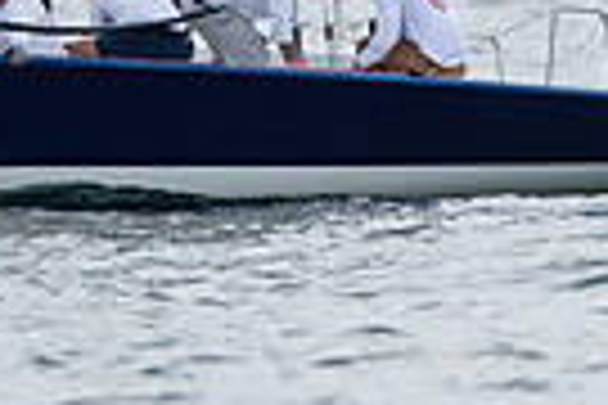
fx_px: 32728
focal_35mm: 1938
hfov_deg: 1.1
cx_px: -54
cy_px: -304
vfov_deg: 0.7
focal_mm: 300
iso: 200
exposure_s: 1/2000
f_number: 5
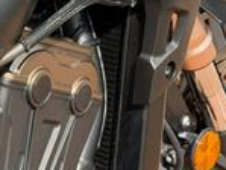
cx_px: -44
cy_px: -111
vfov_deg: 7.1
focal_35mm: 206
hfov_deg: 9.5
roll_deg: -2.2
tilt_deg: -25.1
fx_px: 1346
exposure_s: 1/2088
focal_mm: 6.76
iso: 100
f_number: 1.78
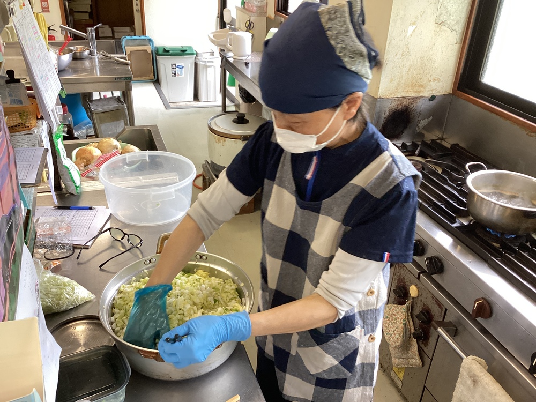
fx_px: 480
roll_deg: -3.5
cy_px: 201
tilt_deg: -28.3
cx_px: 268
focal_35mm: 31
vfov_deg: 45.4
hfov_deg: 58.4
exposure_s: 1/60
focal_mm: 3.3
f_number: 2.4
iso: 160
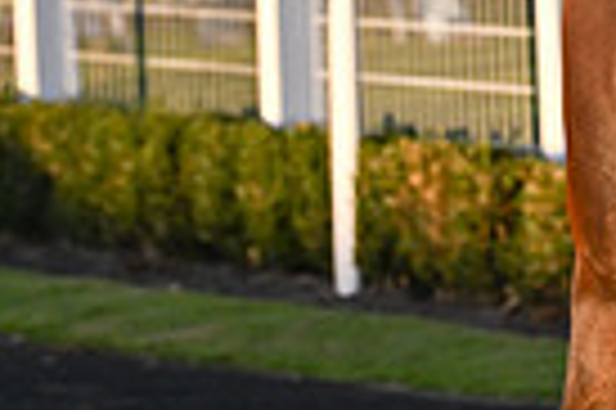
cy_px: -426
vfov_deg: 2.4
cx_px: 1228
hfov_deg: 3.6
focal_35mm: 573
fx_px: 9793
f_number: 6.3
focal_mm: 135
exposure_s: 1/1250
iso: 640
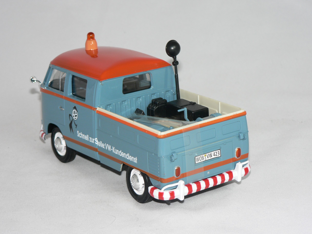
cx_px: 156
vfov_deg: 14.2
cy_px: 117
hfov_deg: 18.9
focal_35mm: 104
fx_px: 937
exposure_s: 1/60
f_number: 3.2
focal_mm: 17.3
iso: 80
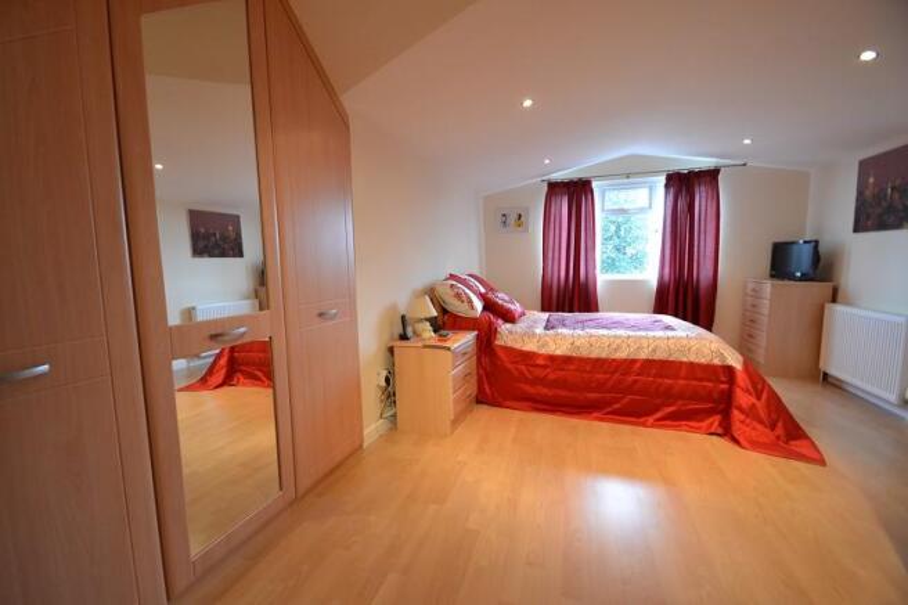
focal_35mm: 15
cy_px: 302
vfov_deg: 77.3
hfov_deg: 100.4
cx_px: 454
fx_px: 378
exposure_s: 1/60
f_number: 3.5
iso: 1250
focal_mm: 10
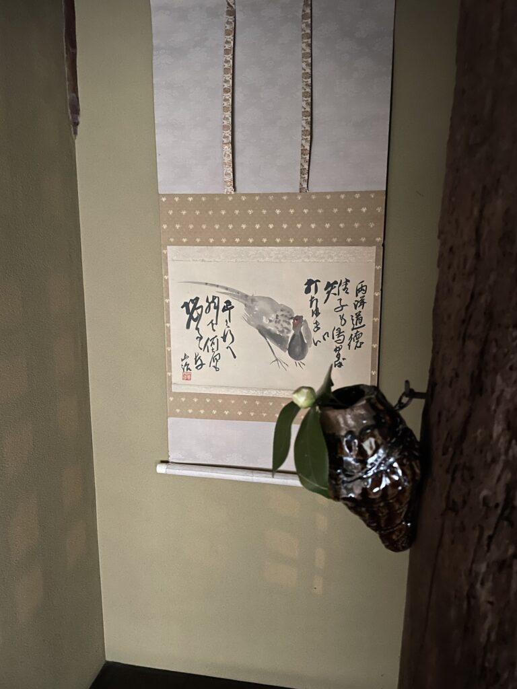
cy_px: 344
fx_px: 518
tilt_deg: -10.9
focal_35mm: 26
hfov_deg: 53.1
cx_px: 258
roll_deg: -0.4
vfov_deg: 67.3
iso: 500
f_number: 1.6
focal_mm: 4.2
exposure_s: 1/9
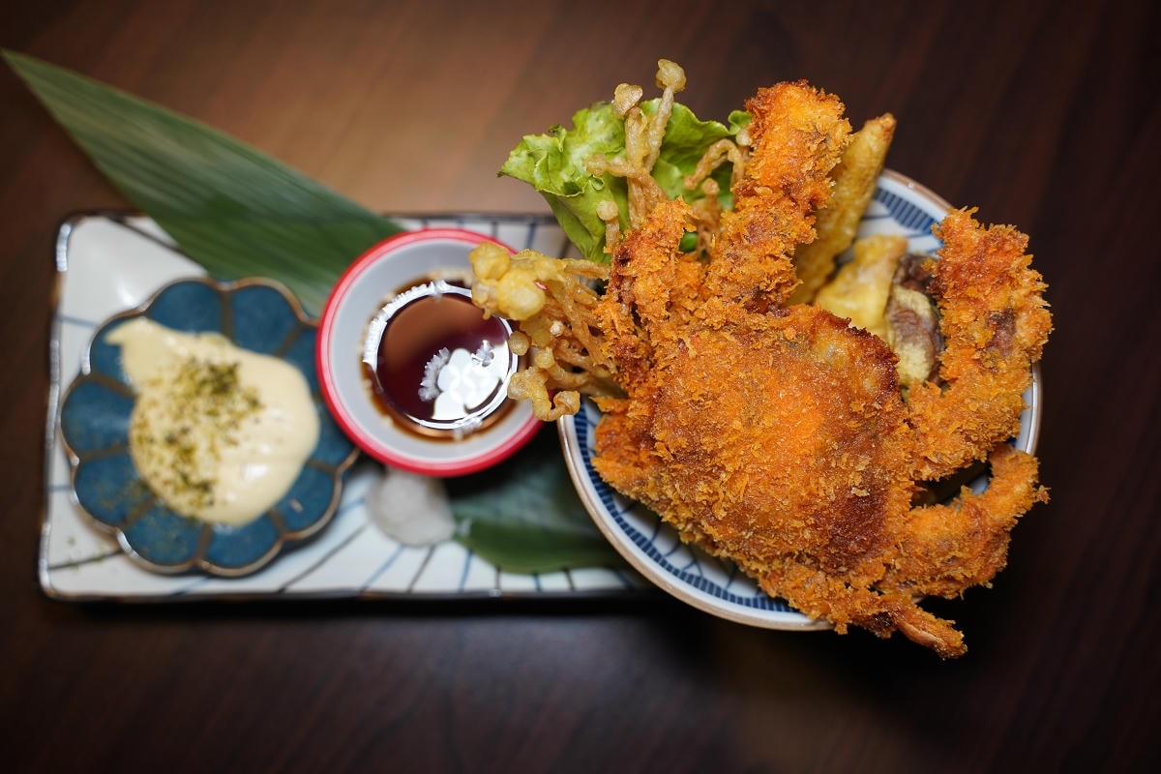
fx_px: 1290
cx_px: 580
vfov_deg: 33.4
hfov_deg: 48.5
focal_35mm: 40
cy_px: 387
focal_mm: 40
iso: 320
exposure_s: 1/60
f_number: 4
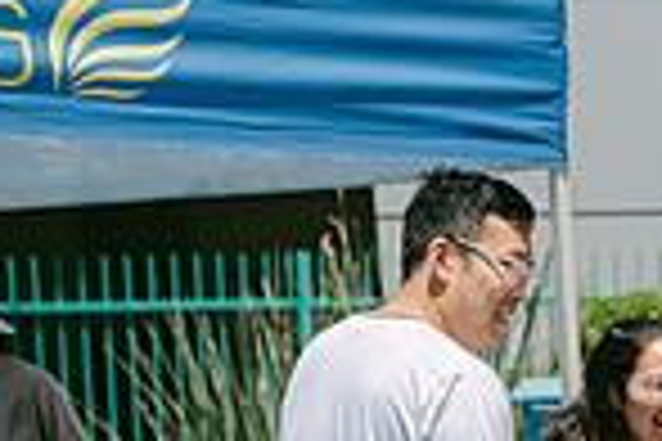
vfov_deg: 9.7
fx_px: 2537
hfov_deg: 13.1
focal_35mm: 138
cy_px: 626
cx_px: 1279
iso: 100
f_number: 2.8
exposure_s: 1/4000
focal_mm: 35
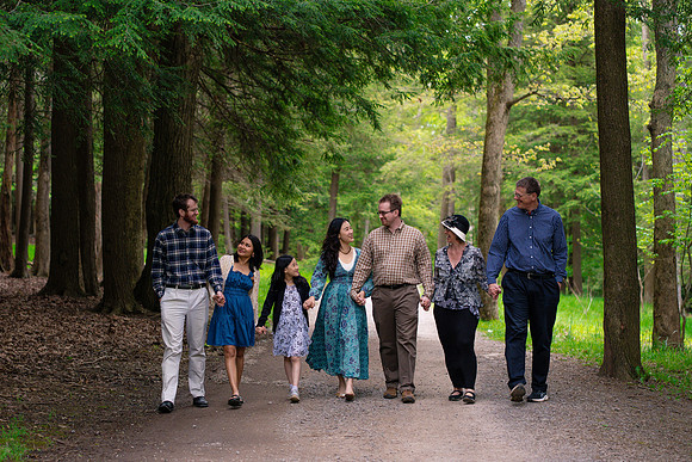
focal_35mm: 95
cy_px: 257
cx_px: 307
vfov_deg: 14.5
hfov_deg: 21.6
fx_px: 1817
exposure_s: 1/250
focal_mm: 85
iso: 800
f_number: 3.2
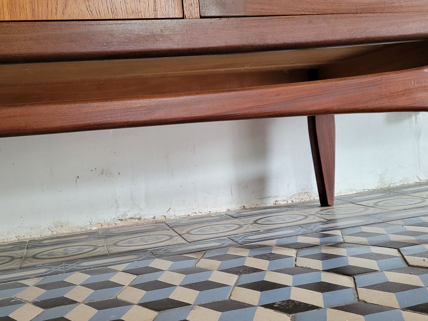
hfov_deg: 50.0
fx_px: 457
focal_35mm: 37
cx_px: 188
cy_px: 153
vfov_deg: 38.7
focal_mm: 5.4
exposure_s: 1/50
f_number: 1.8
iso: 800
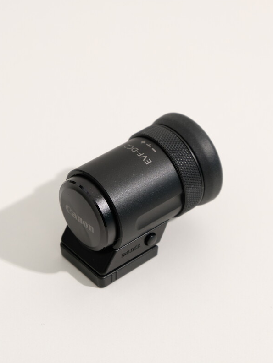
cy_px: 181
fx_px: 1146
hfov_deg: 13.6
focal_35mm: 109
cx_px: 109
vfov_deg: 18.0
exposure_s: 1/125
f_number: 8
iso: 200
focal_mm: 50
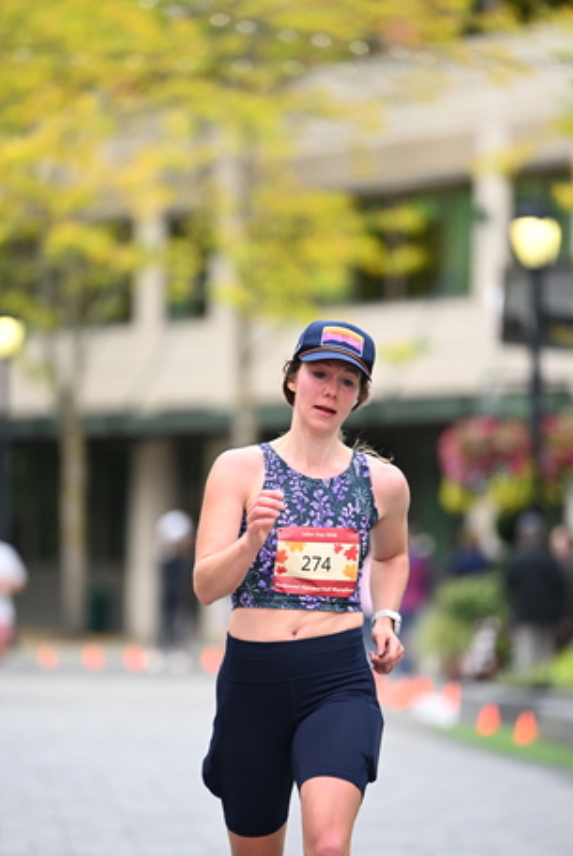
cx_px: 234
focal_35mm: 241
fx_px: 5740
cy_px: 511
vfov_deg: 8.5
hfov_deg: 5.7
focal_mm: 200
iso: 1000
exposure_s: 1/1600
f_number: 2.8
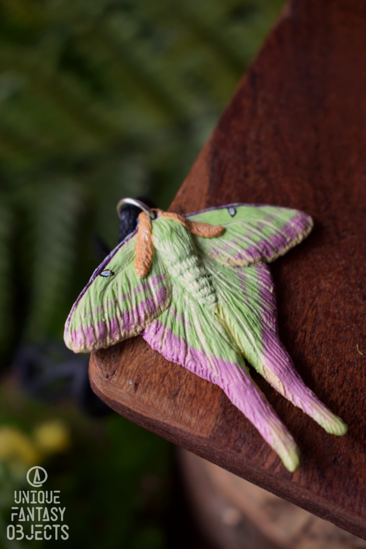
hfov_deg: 19.7
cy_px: 274
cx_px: 183
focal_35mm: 69
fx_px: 1052
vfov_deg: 29.2
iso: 450
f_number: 5.3
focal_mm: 46
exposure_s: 1/60
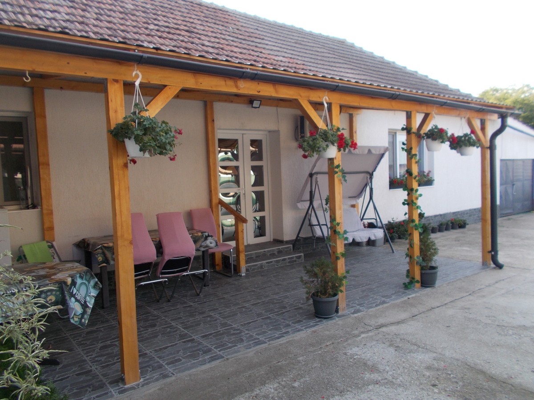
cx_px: 267
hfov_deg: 67.3
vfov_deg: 53.1
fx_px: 401
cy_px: 200
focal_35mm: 26
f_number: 3.2
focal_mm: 4.6
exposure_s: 1/125
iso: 80
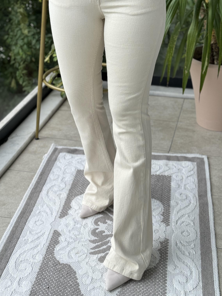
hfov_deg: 22.9
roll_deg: -0.5
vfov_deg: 30.1
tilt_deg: -37.8
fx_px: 547
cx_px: 120
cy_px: 106
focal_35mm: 64
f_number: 1.78
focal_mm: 6.76
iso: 64
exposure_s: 1/464
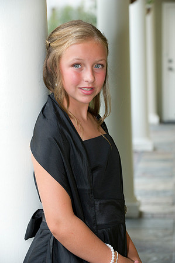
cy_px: 132
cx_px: 88
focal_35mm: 110
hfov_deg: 12.4
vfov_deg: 18.6
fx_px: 804
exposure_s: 1/160
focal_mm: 110
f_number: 5.6
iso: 640
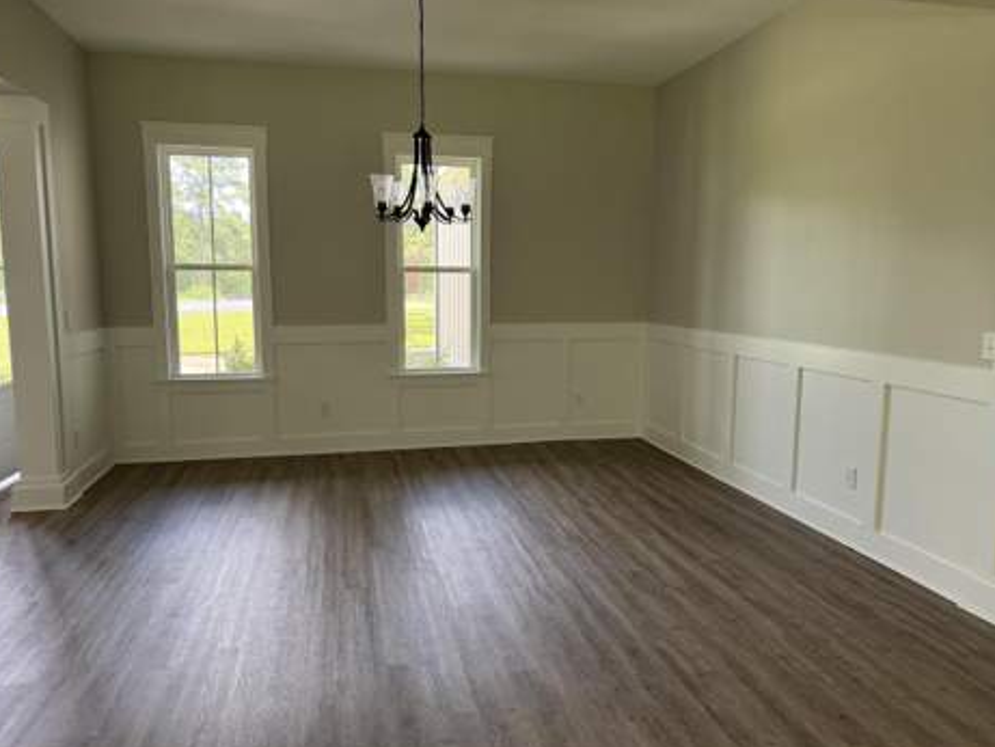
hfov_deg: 69.4
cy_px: 371
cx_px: 494
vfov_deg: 54.9
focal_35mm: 25
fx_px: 719
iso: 125
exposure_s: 1/124
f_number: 1.78
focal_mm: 6.76
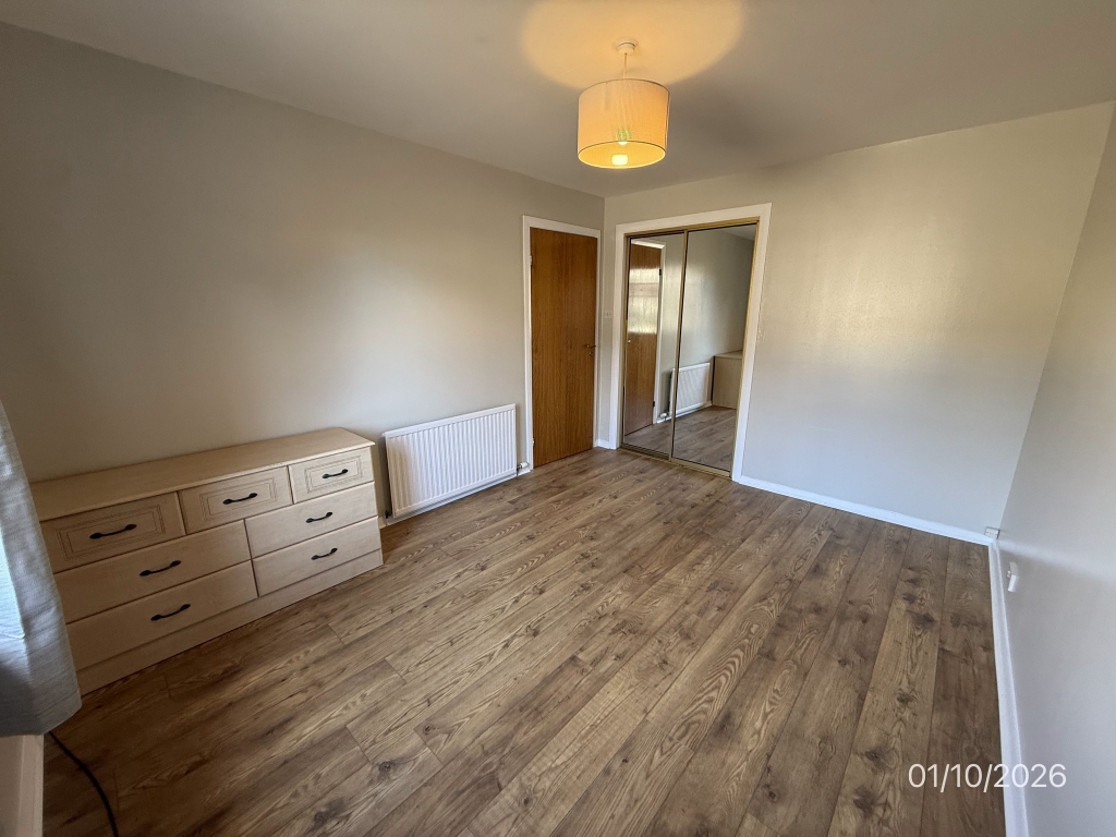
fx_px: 451
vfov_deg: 85.7
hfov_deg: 102.1
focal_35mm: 14
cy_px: 418
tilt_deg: -14.4
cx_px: 558
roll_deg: +0.1
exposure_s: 1/50
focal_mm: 2.22
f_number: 2.2
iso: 200
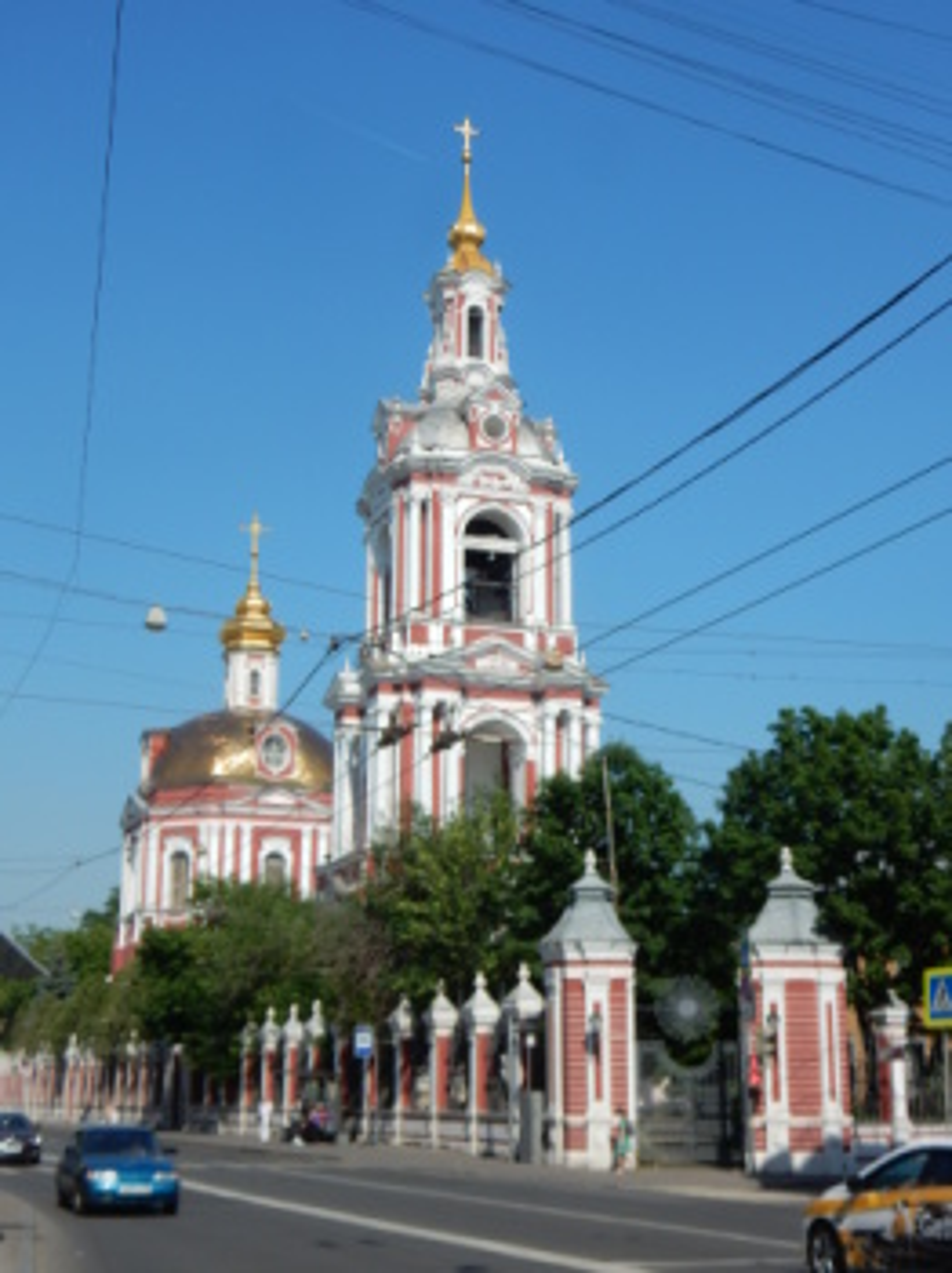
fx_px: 1872
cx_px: 476
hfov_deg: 28.5
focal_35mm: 51
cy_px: 636
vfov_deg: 37.5
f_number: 4.5
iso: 125
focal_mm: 9
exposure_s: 1/1250
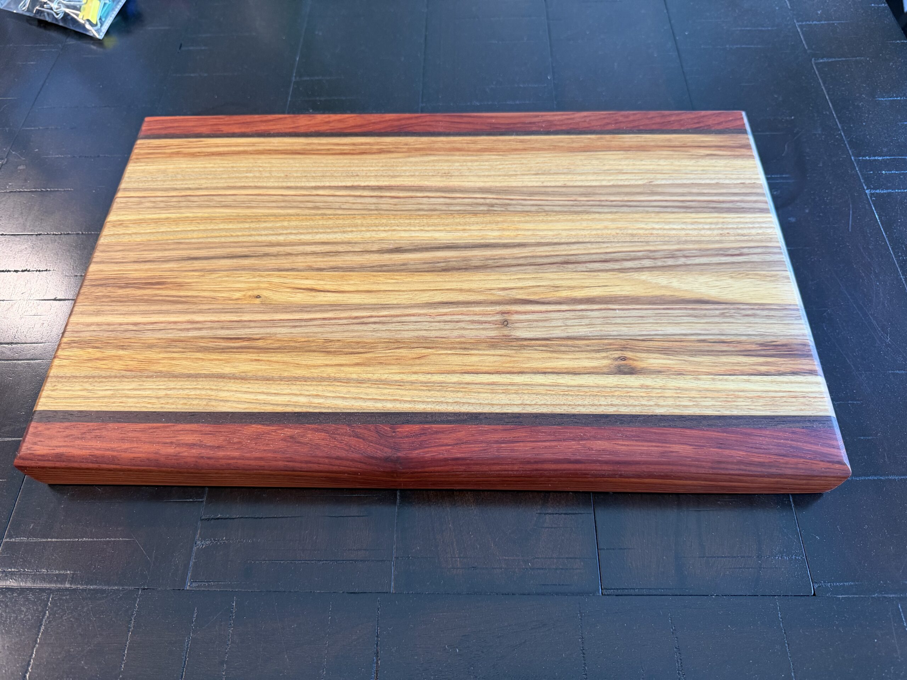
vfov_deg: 56.8
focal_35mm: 24
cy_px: 340
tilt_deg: -58.8
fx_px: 629
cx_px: 454
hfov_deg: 71.6
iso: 320
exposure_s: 1/60
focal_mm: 6.76
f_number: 1.78
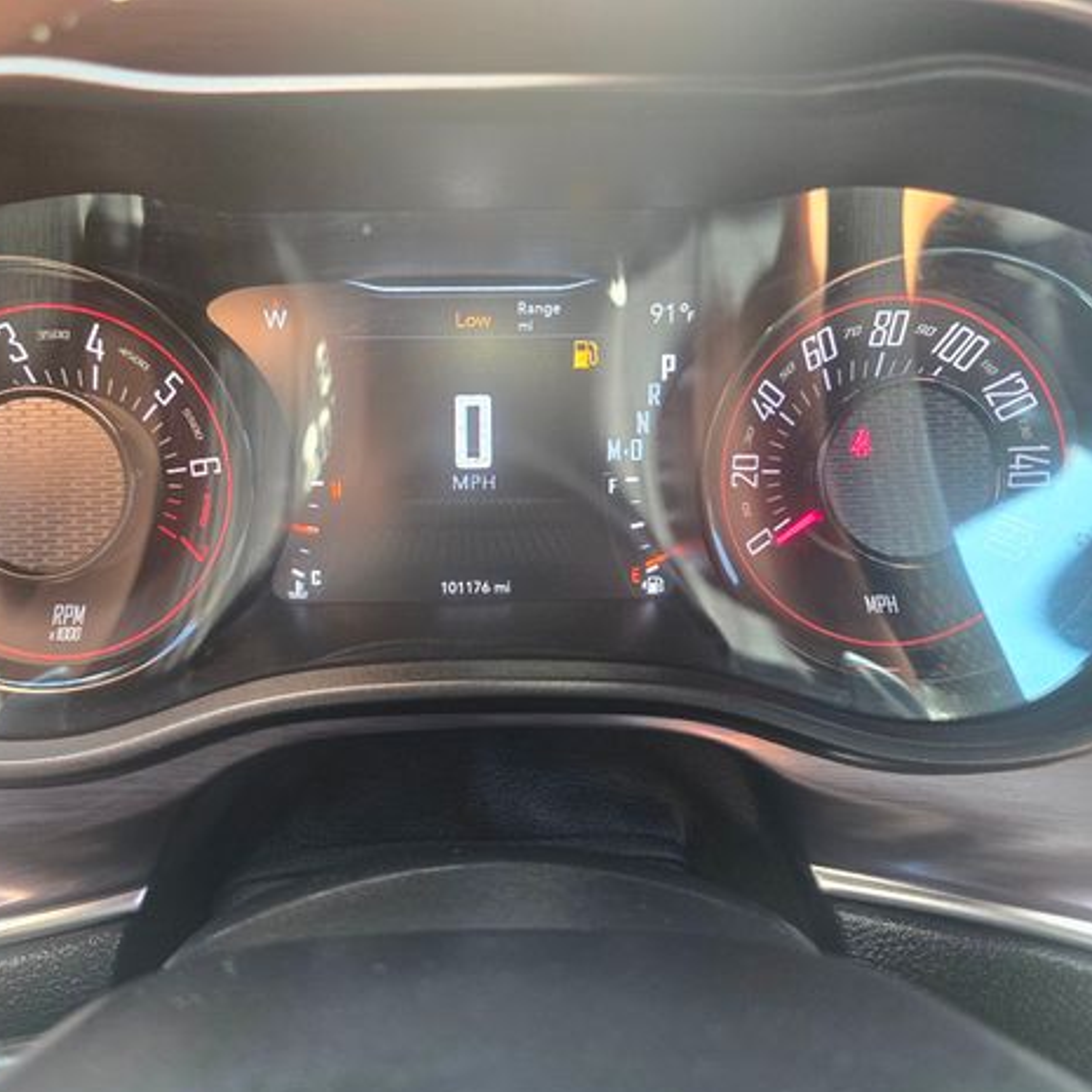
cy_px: 561
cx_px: 458
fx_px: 999
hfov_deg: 57.0
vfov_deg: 57.3
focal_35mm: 28
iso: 250
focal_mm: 6.3
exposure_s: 1/120
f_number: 1.7
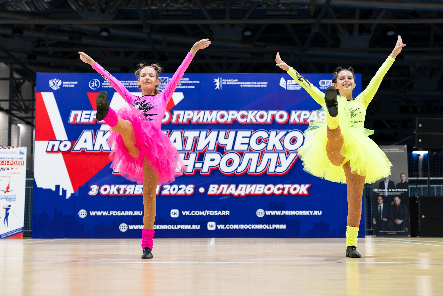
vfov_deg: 24.1
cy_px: 148
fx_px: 693
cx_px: 228
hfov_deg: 35.4
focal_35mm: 56
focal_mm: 50.2
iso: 3200
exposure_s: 1/640
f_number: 2.8
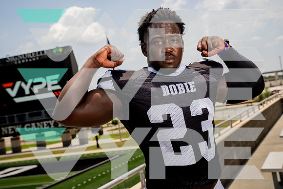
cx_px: 142
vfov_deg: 25.1
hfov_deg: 36.9
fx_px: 425
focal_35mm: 54
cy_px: 94
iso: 100
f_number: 7.1
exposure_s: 1/250
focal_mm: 54
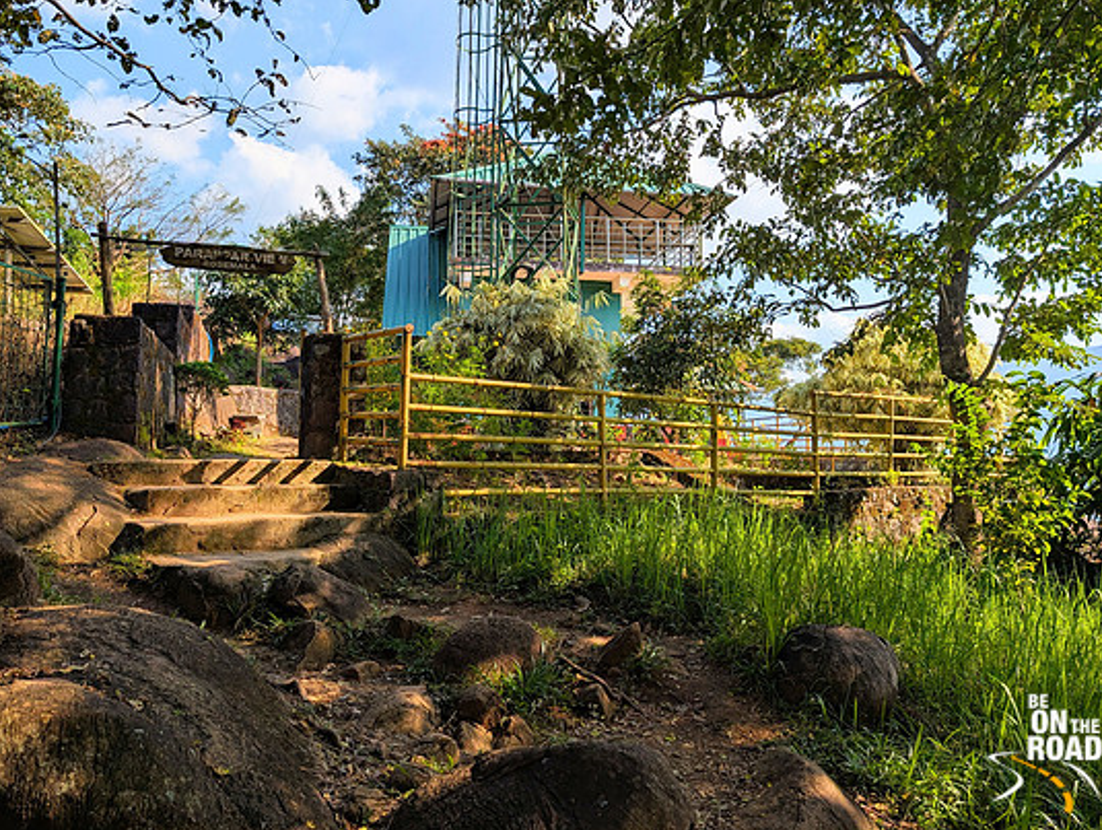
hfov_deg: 67.2
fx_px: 829
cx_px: 562
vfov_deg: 53.2
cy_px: 396
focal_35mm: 26
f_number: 1.68
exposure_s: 1/1058
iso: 24
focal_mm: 6.9
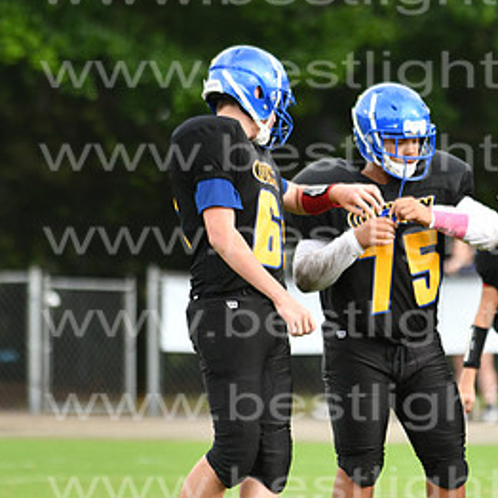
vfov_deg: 4.4
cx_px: 477
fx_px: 6429
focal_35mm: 395
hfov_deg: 4.4
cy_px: 282
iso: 800
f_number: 3.5
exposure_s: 1/1600
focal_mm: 140
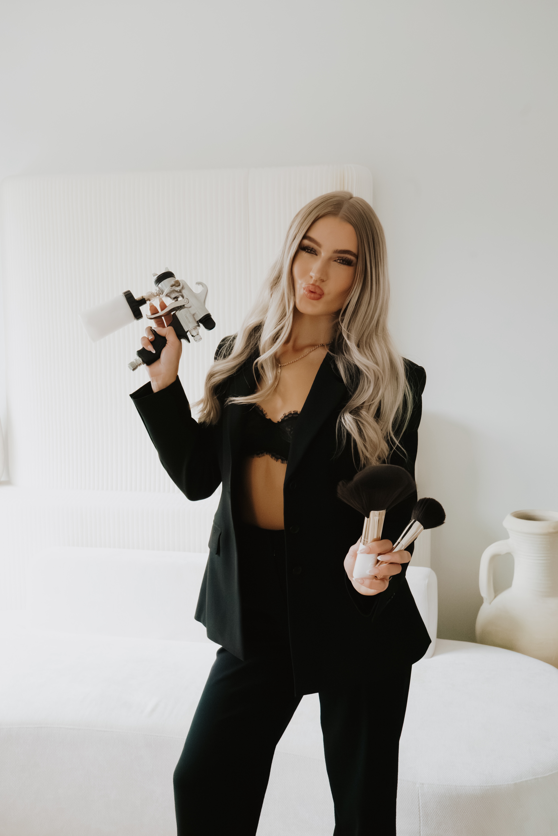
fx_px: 883
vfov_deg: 50.7
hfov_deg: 35.1
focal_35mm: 38
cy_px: 418
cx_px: 279
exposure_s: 1/1250
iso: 25600
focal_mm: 38
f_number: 8
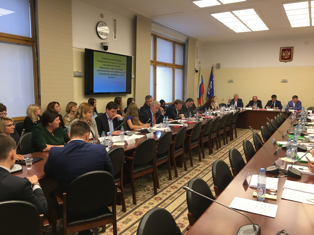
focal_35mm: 29
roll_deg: -1.0
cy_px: 118
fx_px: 263
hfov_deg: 61.7
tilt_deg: -4.9
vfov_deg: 48.2
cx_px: 157
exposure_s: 1/33
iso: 40
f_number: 2.2
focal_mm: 4.15
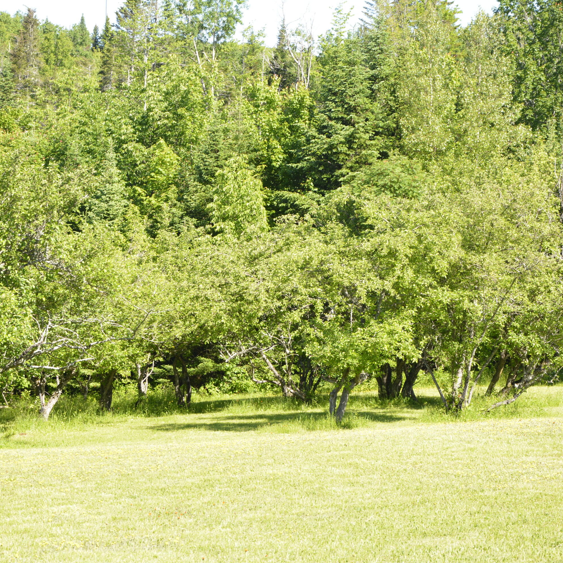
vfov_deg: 15.6
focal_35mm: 112
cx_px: 285
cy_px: 284
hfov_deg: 15.6
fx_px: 2061
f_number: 8
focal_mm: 58
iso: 180
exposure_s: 1/125
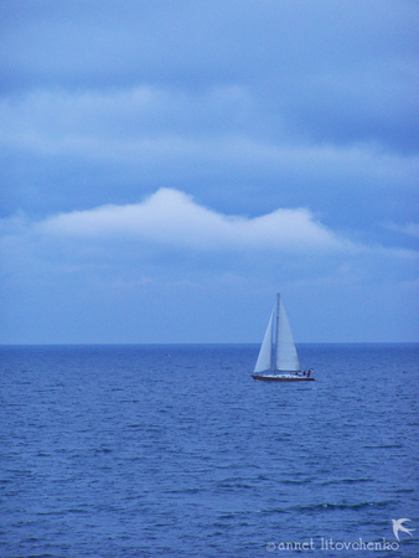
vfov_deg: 9.6
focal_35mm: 207
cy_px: 279
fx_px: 3338
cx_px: 210
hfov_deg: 7.2
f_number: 7.8
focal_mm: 36.6
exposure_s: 1/250
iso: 100
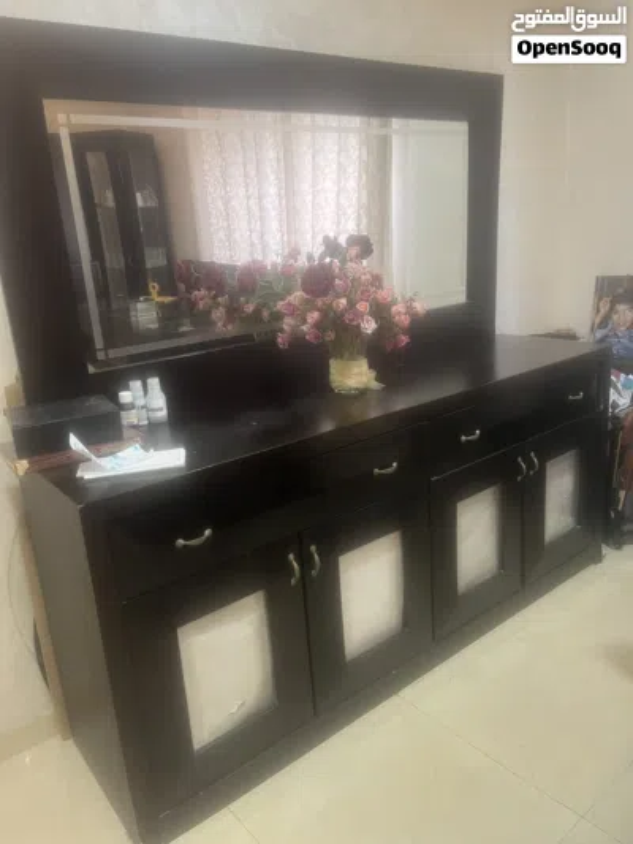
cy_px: 422
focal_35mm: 26
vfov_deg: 67.3
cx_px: 316
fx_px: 634
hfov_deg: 53.1
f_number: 1.6
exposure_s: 1/50
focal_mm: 5.1
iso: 200
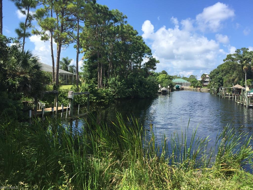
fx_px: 212
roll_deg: -2.1
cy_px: 95
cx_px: 126
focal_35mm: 29
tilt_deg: +0.1
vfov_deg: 48.2
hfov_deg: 61.7
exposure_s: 1/1582
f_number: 2.2
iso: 32
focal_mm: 4.15
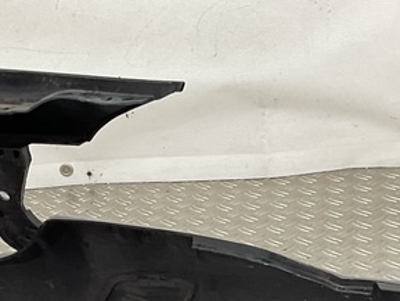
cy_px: 492
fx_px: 1168
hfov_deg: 19.3
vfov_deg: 13.5
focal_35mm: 101
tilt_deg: -37.5
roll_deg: +9.7
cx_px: 102
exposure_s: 1/120
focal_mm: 3
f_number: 1.8
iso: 40
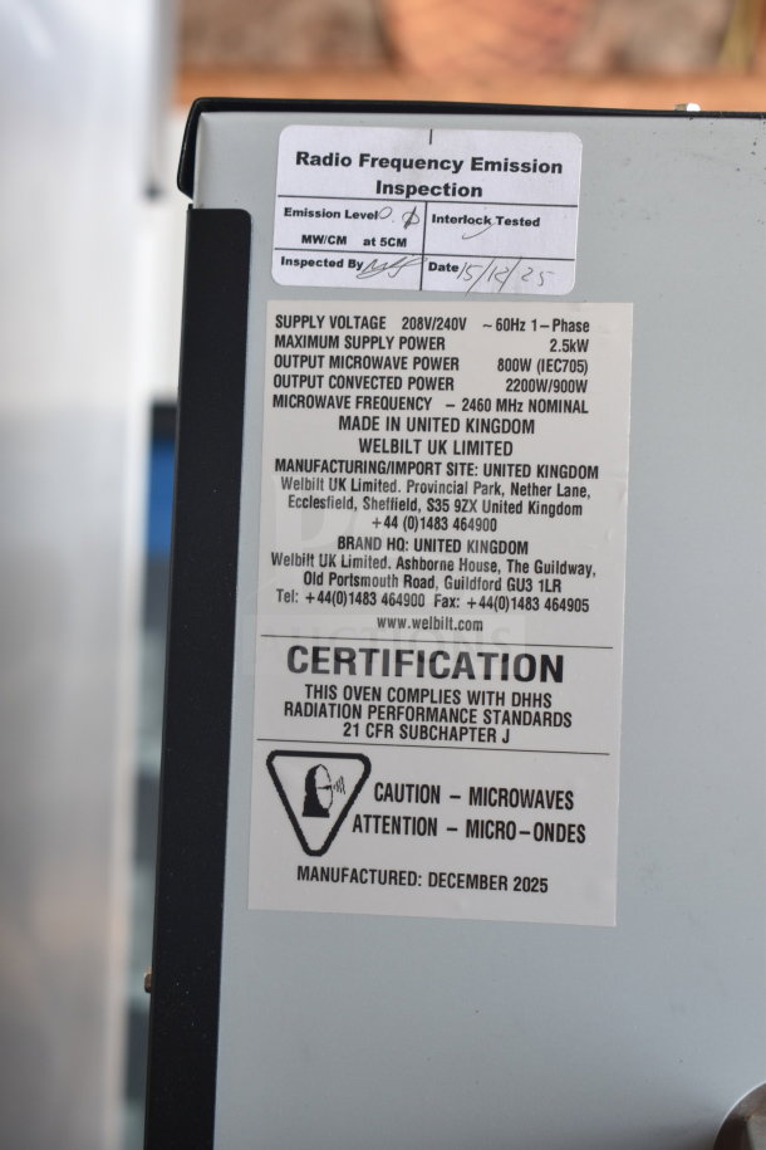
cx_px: 383
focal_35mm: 63
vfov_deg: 31.9
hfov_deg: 21.6
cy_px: 575
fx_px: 2011
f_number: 5
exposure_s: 1/60
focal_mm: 42
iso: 360
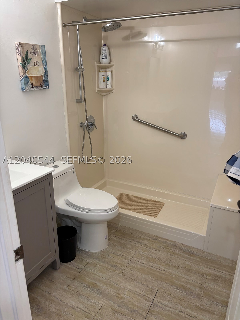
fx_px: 240
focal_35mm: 26
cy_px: 160
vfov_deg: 67.3
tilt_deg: -20.2
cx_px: 120
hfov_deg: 53.1
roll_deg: +0.3
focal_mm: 5.96
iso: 125
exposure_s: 1/120
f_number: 1.6
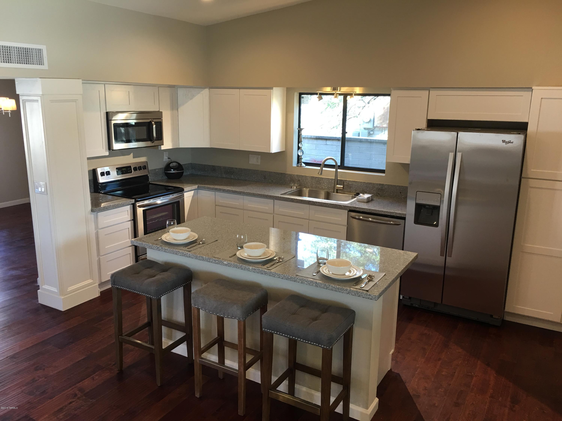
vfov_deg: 48.2
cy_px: 210
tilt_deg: -12.5
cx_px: 281
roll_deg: -1.7
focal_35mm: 29
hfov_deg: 61.7
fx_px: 471
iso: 32
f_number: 2.2
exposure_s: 1/15
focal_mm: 4.15
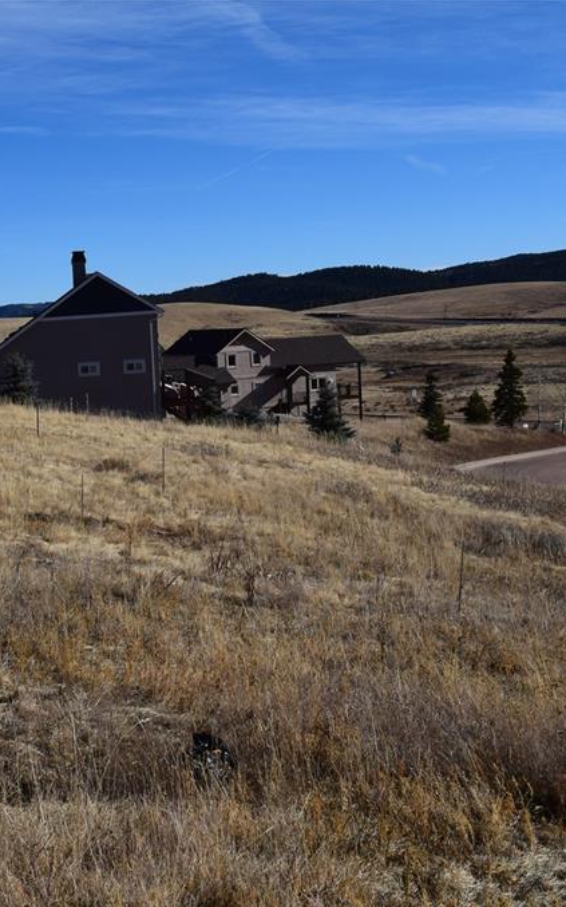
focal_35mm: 58
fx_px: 1426
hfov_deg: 21.4
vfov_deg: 35.2
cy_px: 456
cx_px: -50
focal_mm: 25
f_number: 11
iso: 280
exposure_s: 1/500
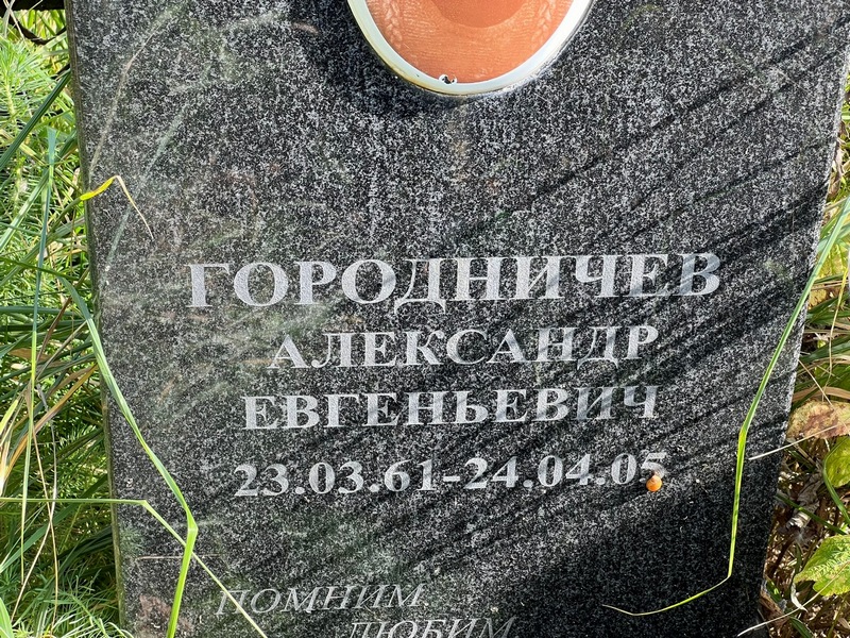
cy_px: 319
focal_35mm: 77
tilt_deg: -41.8
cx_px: 425
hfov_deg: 25.3
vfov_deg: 19.1
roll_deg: -0.7
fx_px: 1891
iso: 50
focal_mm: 9
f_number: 2.8
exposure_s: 1/99
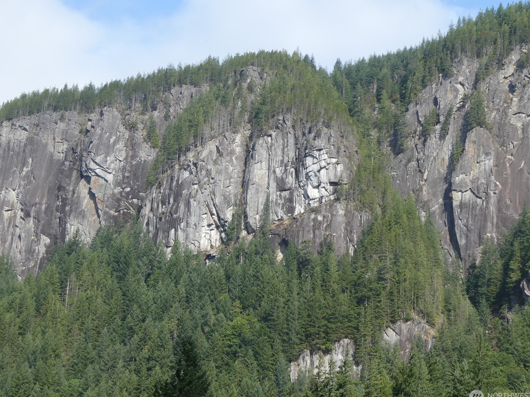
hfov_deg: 23.0
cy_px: 187
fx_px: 1302
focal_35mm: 85
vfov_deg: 17.4
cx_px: 239
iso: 80
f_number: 4.6
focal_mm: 13.2
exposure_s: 1/320
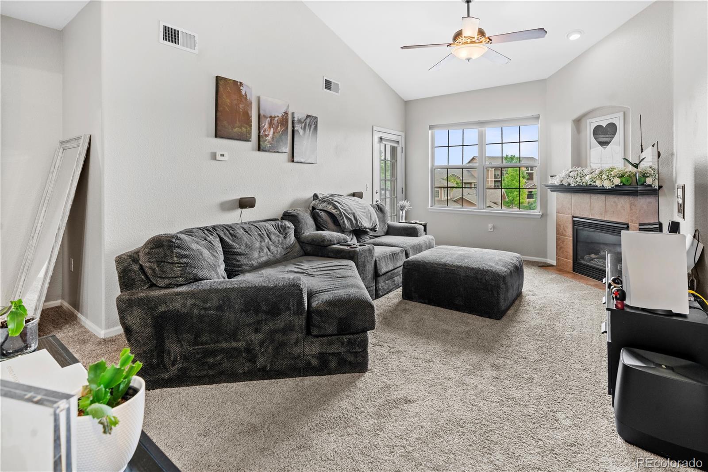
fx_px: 315
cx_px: 354
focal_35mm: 16
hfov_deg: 96.7
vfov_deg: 73.7
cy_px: 236
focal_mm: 16
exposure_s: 1
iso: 100
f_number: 8
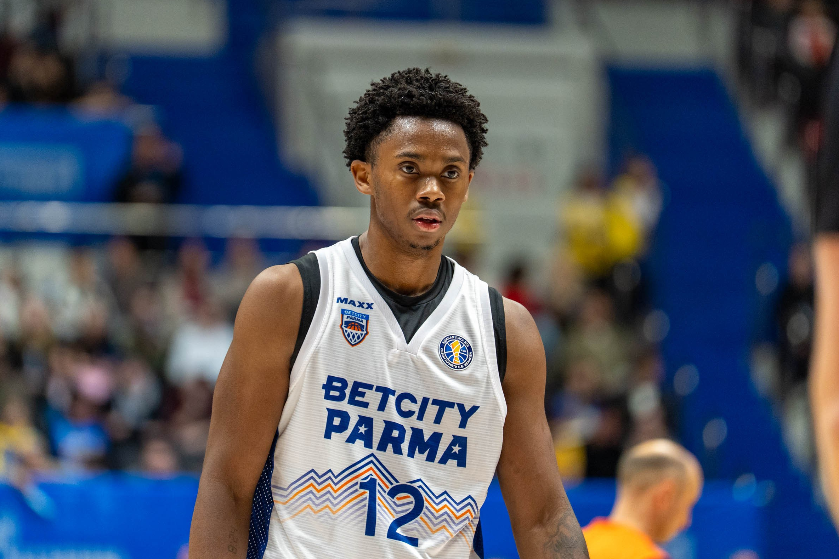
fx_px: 5662
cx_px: 390
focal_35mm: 243
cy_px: 243
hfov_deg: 8.5
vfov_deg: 5.7
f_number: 2.8
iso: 2500
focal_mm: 200
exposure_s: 1/1000
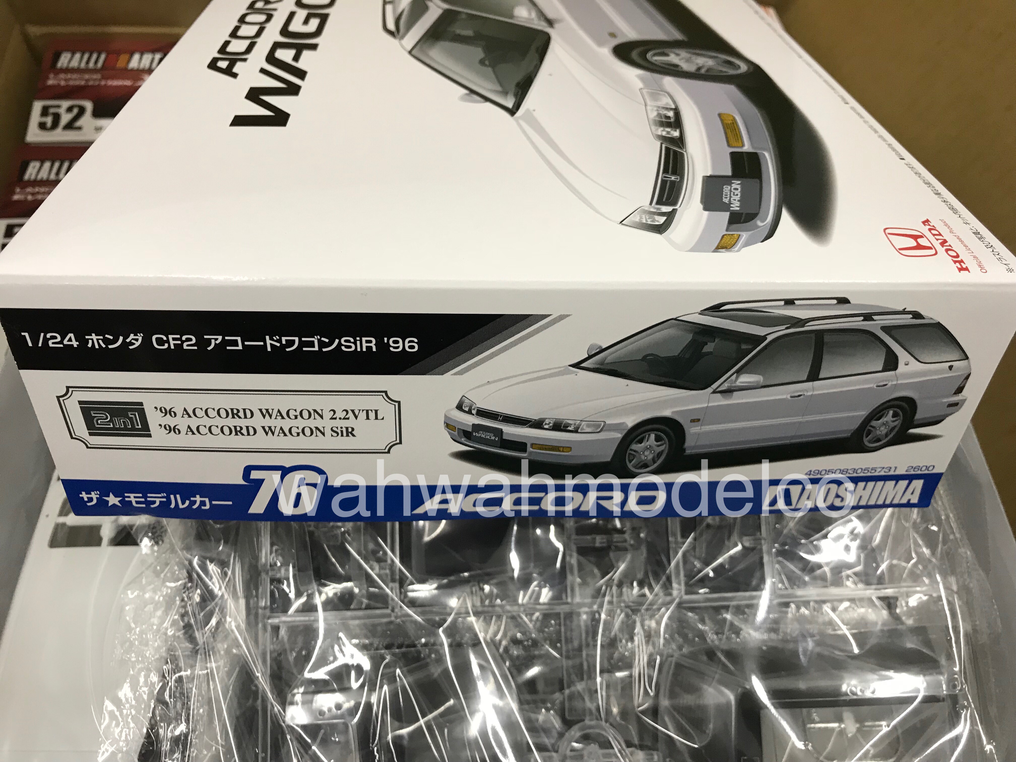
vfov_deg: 49.7
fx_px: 822
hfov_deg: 63.4
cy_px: 381
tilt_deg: -57.7
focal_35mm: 28
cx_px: 508
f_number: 1.8
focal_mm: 3.99
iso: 40
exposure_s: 1/20
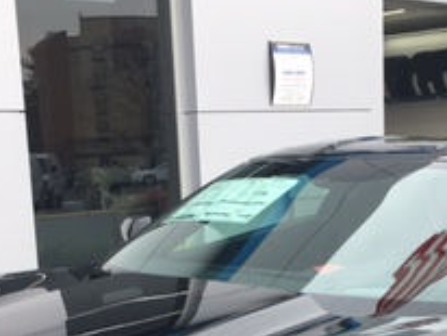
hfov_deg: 21.7
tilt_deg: -11.6
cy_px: 442
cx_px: 228
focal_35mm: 90
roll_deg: +3.0
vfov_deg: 15.6
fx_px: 1164
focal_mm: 4.15
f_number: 2.2
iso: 25
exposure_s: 1/323
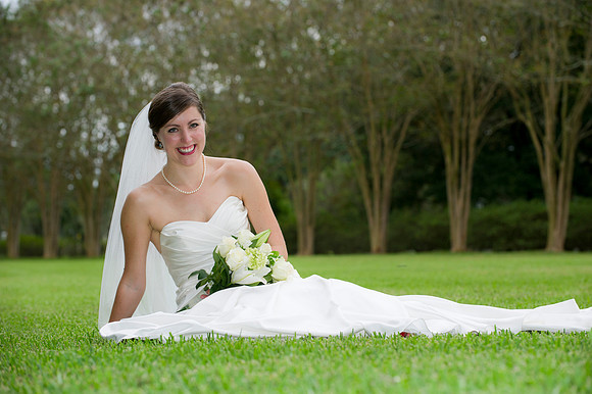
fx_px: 1906
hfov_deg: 17.7
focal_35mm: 116
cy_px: 197
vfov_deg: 11.8
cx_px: 296
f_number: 4.5
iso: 400
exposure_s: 1/250
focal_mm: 116
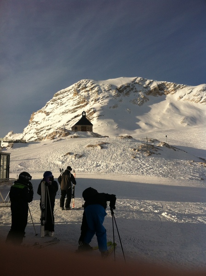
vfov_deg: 52.7
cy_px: 138
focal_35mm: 35
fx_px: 279
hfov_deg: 40.6
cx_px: 103
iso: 80
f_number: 2.8
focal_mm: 3.85
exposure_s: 1/1774
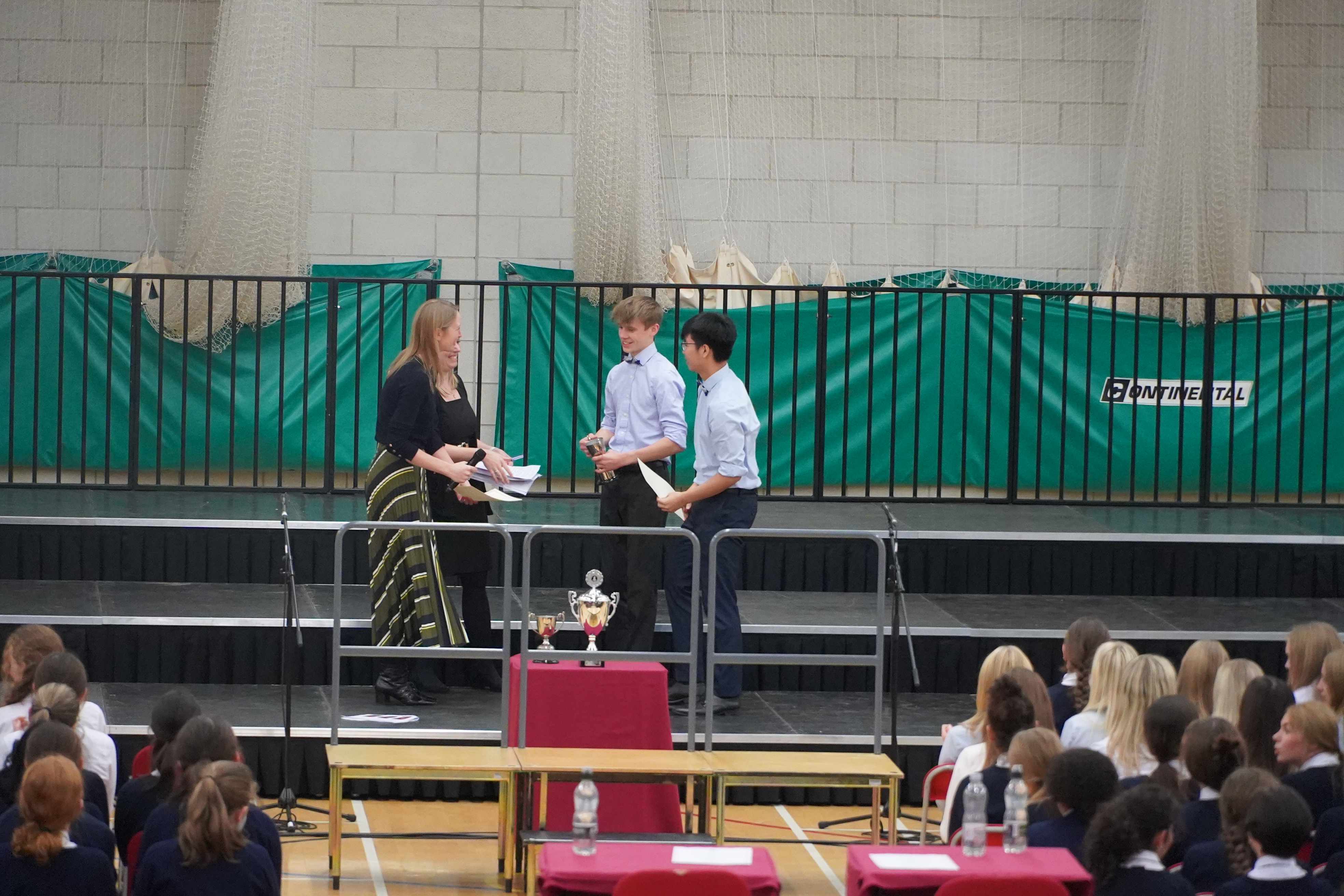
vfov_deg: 6.8
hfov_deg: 10.2
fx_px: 7541
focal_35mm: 202
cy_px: 448
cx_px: 672
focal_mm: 135
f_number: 5.6
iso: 8000
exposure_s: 1/250
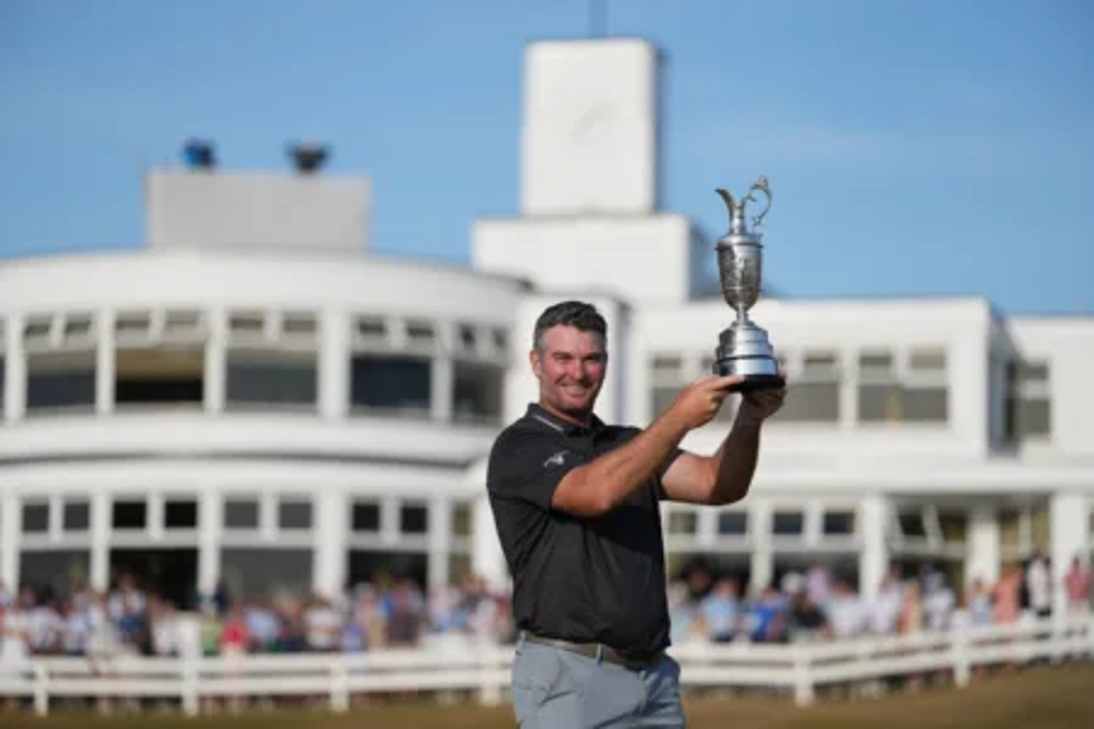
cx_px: 547
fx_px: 3525
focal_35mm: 116
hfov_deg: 17.6
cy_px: 364
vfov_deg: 11.8
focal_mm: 116
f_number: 2
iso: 125
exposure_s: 1/5000
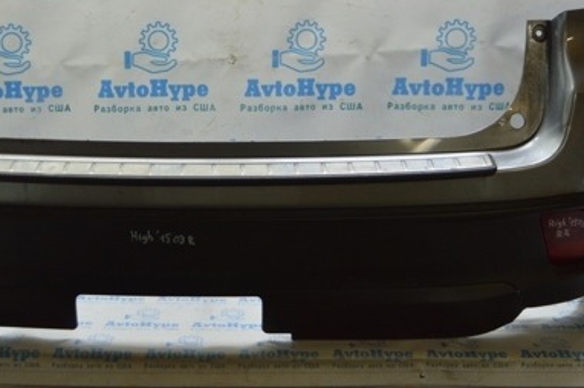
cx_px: 185
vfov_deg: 21.3
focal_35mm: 63
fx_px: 1018
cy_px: 77
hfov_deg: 31.7
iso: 400
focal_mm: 25
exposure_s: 1/80
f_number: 4
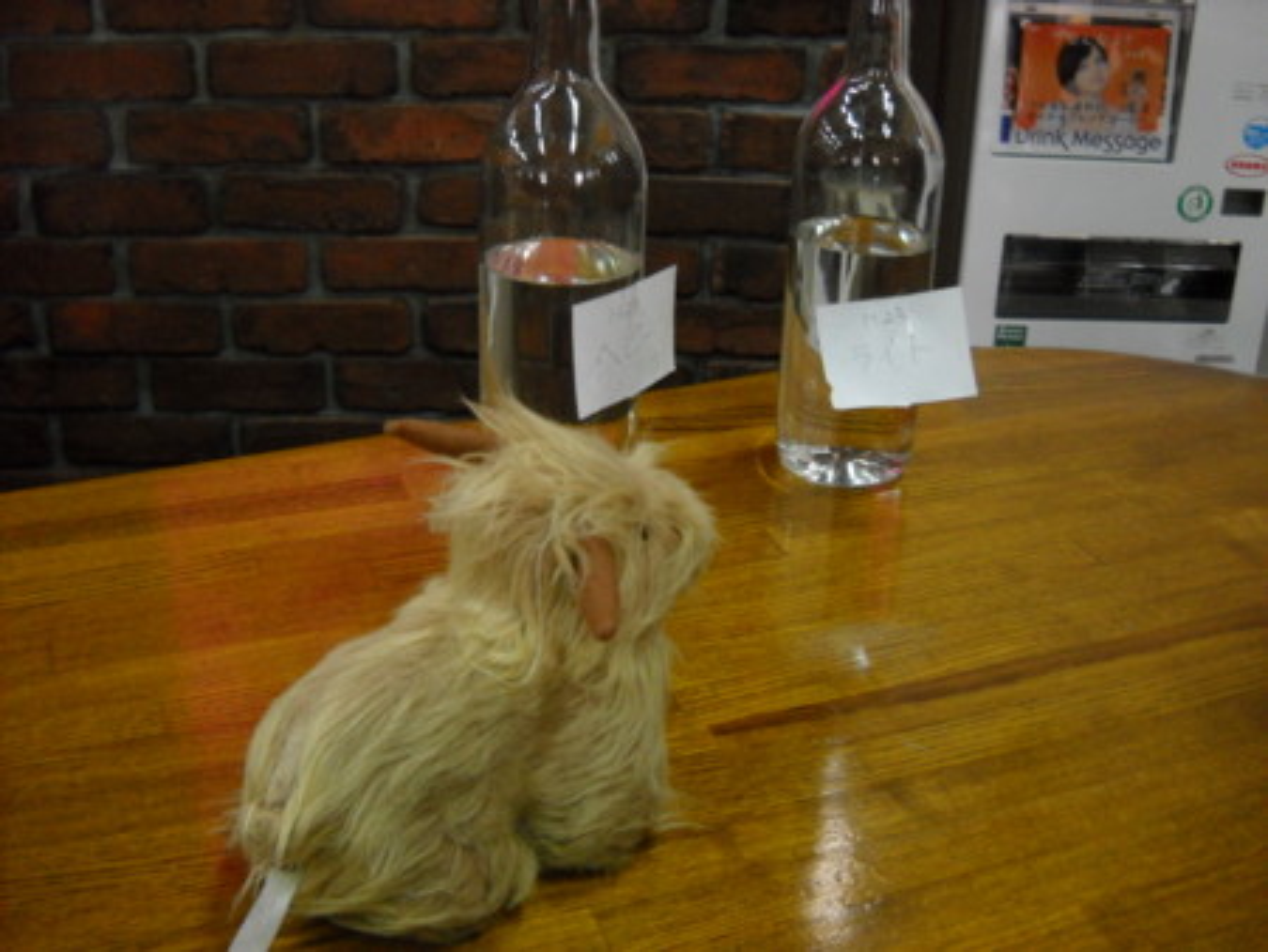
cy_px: 476
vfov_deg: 35.2
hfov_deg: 45.8
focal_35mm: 41
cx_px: 634
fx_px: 1503
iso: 400
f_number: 3.1
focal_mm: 6.72
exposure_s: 1/18
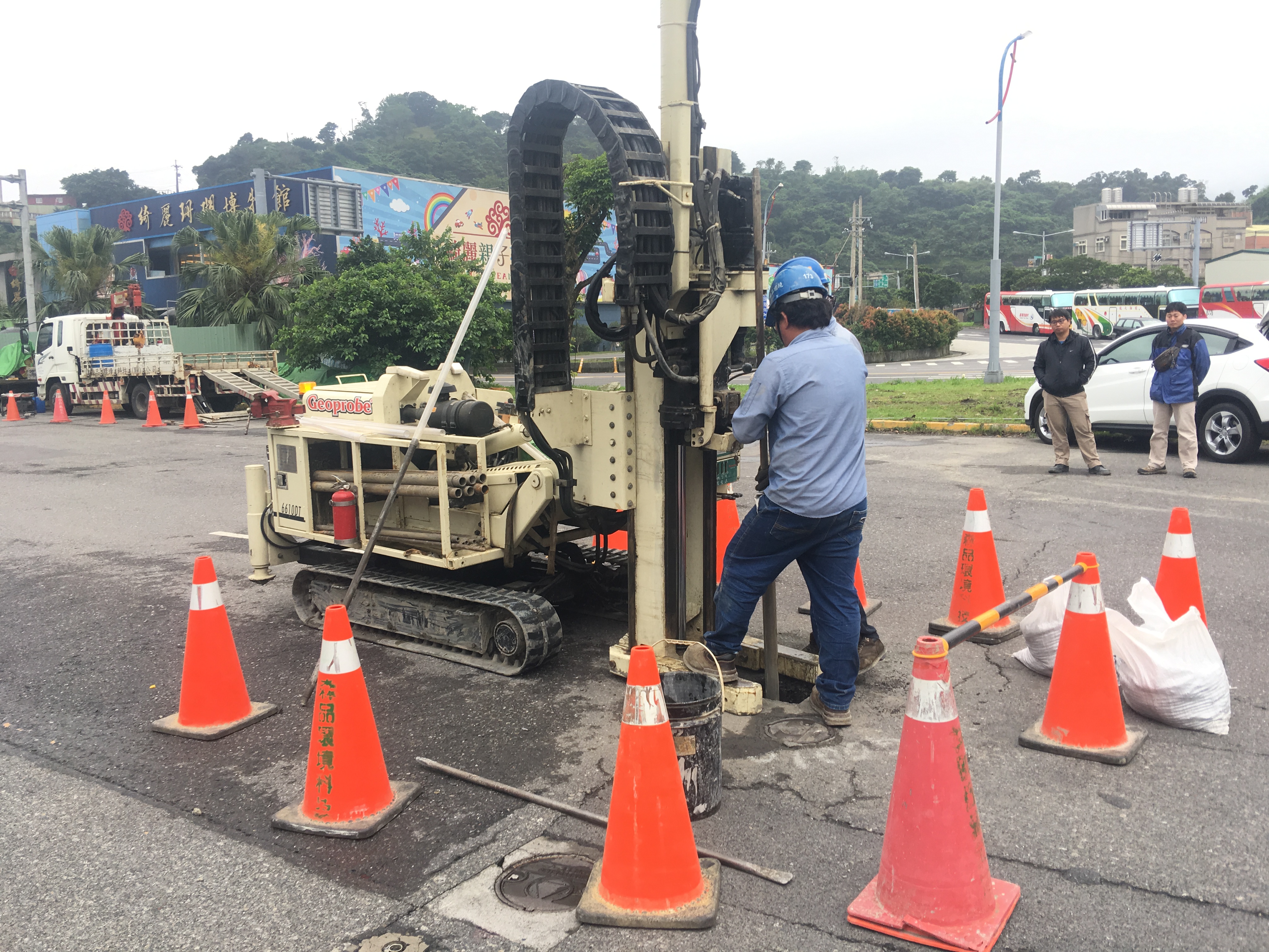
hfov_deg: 61.7
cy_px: 476
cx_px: 634
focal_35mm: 29
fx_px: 1063
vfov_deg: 48.2
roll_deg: +1.1
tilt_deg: -6.8
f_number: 2.2
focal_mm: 4.15
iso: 25
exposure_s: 1/138
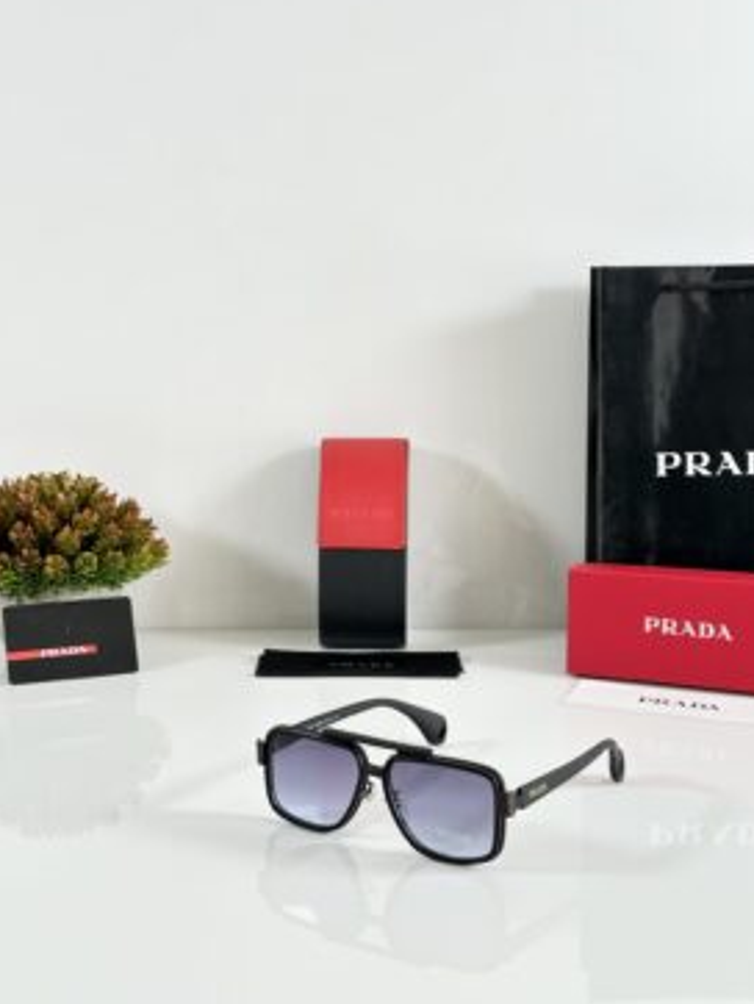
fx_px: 1537
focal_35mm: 53
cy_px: 471
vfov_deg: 36.1
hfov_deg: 27.5
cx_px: 410
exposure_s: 1/121
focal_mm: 6.86
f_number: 1.78
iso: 64
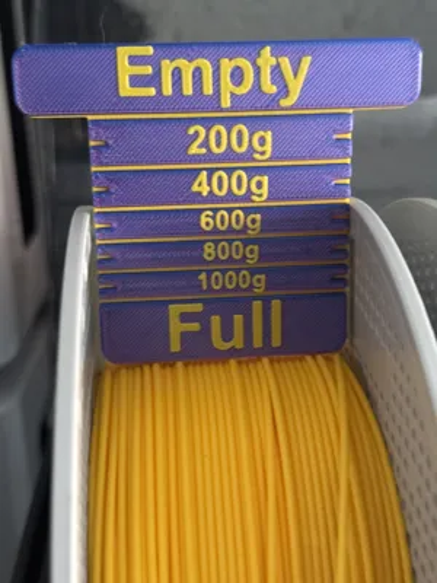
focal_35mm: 48
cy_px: 292
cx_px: 218
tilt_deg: -13.8
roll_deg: +2.6
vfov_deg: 39.7
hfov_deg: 30.3
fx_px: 808
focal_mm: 6.76
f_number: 1.78
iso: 640
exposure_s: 1/30
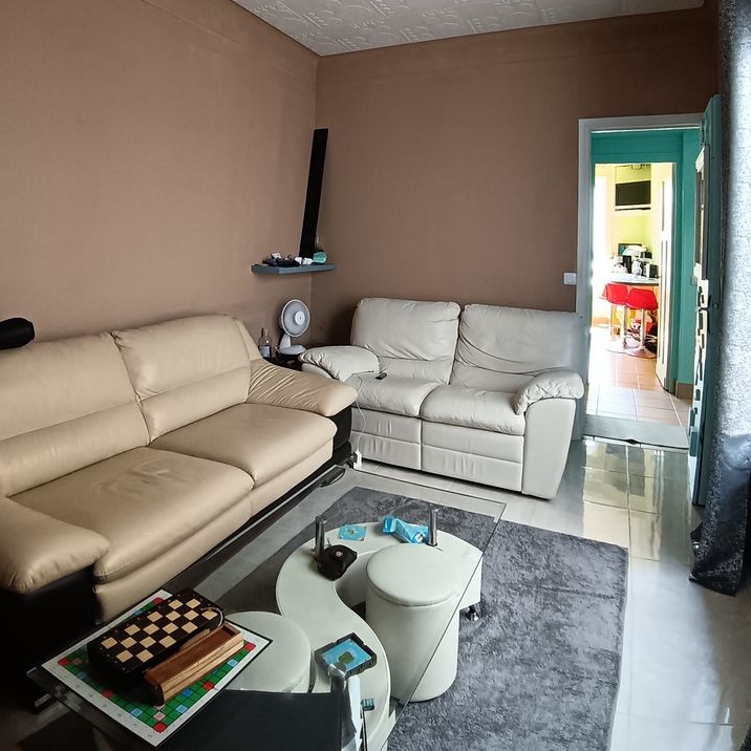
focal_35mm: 21
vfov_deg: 69.4
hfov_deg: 72.1
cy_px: 231
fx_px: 515
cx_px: 367
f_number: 2.2
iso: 480
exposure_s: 1/50
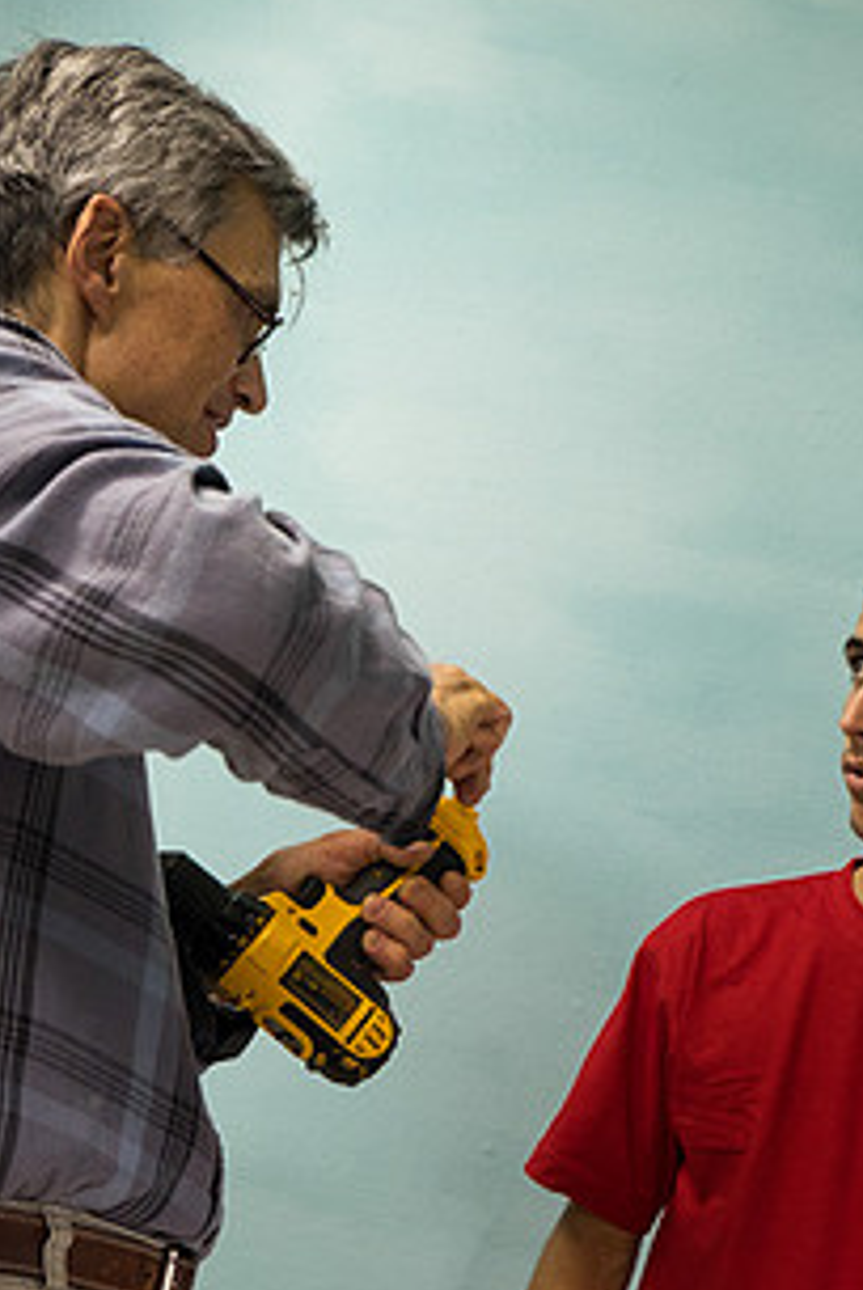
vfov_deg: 35.3
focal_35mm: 56
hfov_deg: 24.2
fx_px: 2009
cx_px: 516
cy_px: 854
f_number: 4
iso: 3200
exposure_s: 1/60
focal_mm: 25.4
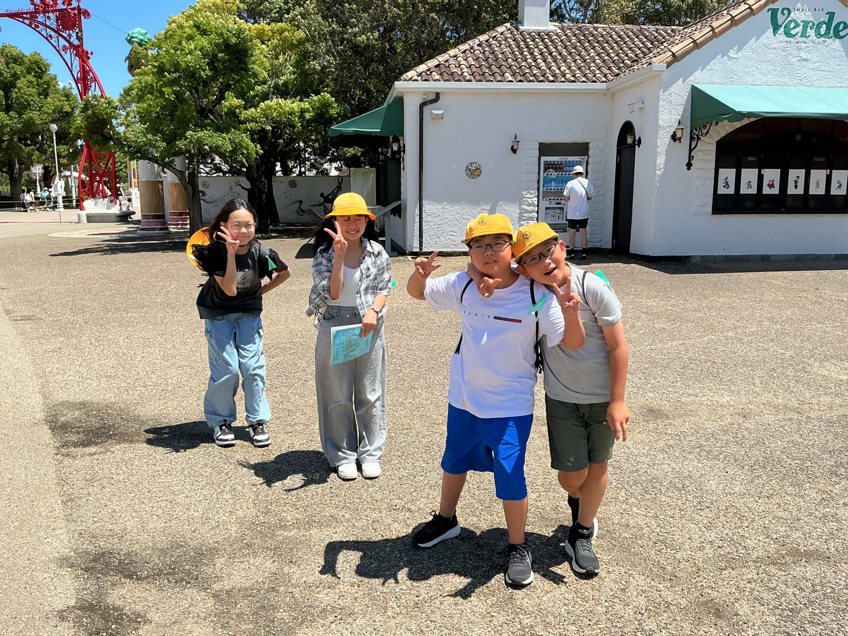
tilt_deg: -9.7
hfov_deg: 61.7
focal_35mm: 29
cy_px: 318
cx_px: 424
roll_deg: -0.8
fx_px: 710
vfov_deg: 48.2
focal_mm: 3
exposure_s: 1/1577
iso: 25
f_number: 1.8
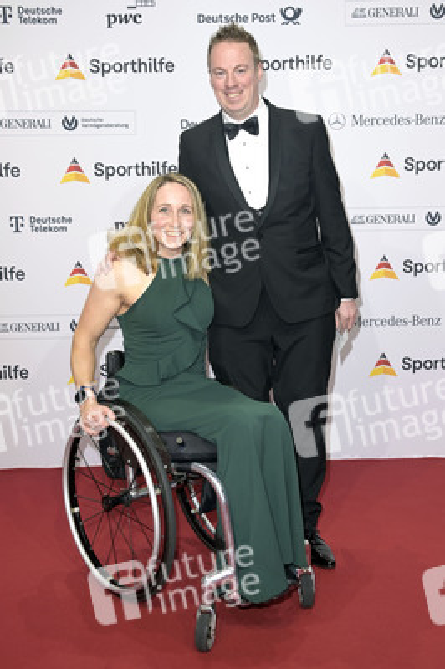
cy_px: 334
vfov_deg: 46.4
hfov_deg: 31.8
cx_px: 222
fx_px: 780
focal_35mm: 42
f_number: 5.6
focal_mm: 42
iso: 500
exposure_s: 1/250
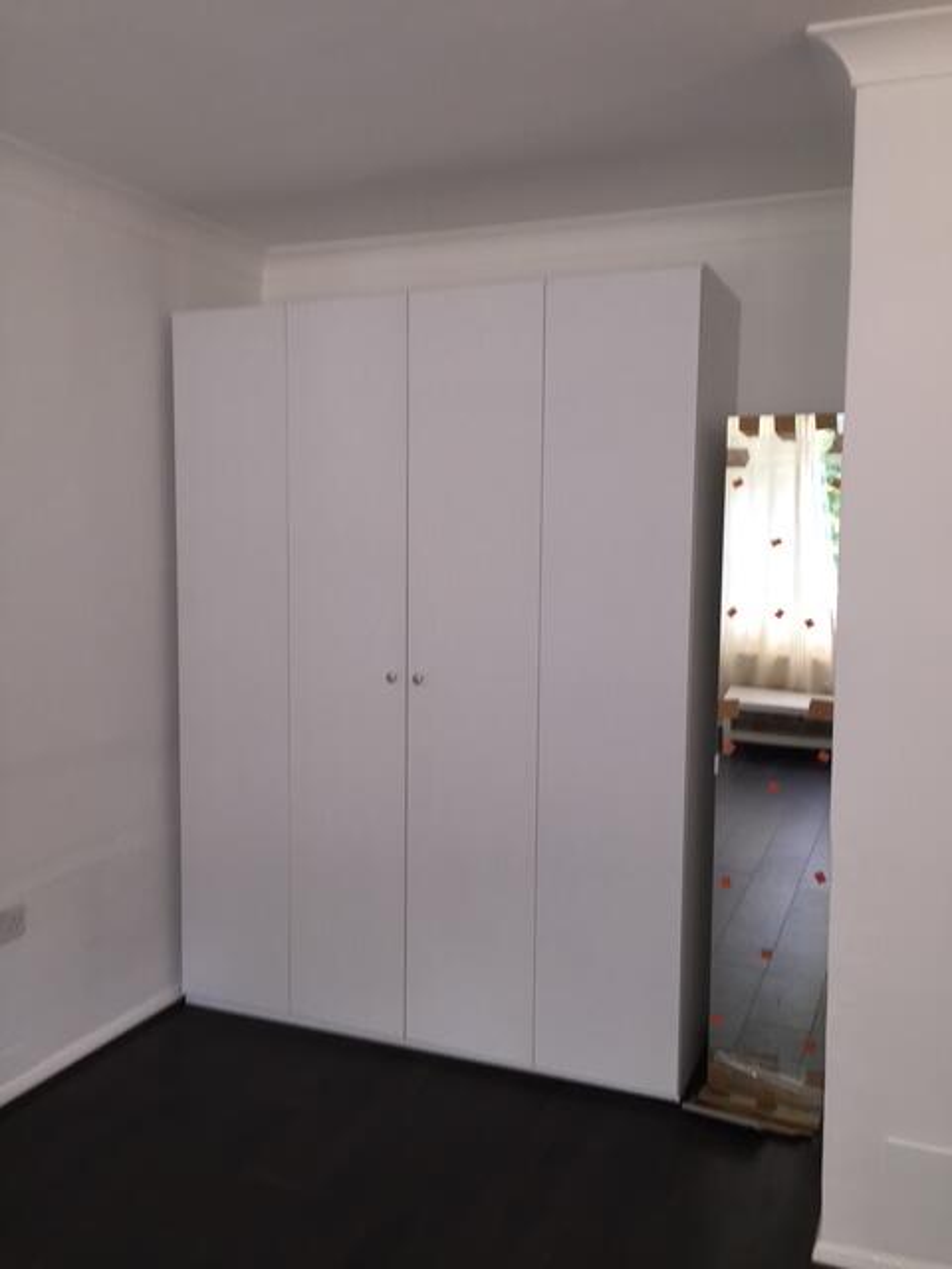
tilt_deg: -6.1
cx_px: 476
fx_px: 1063
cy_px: 634
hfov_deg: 48.2
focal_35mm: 29
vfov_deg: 61.7
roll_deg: -0.4
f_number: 2.2
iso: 50
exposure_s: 1/30
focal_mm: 4.15
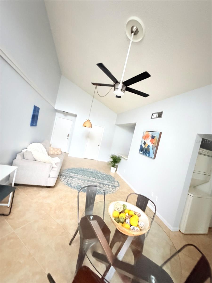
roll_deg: -13.9
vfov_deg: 102.1
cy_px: 142
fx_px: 114
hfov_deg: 85.7
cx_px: 106
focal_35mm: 14
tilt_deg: -4.4
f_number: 2.2
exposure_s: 1/24
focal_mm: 2.22
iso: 2500
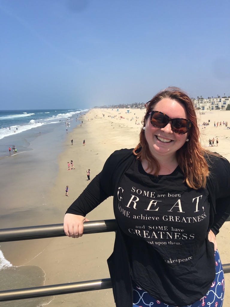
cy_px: 154
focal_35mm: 29
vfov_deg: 61.7
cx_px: 115
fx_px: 257
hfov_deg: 48.2
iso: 25
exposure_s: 1/1570
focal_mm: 4.15
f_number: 2.2
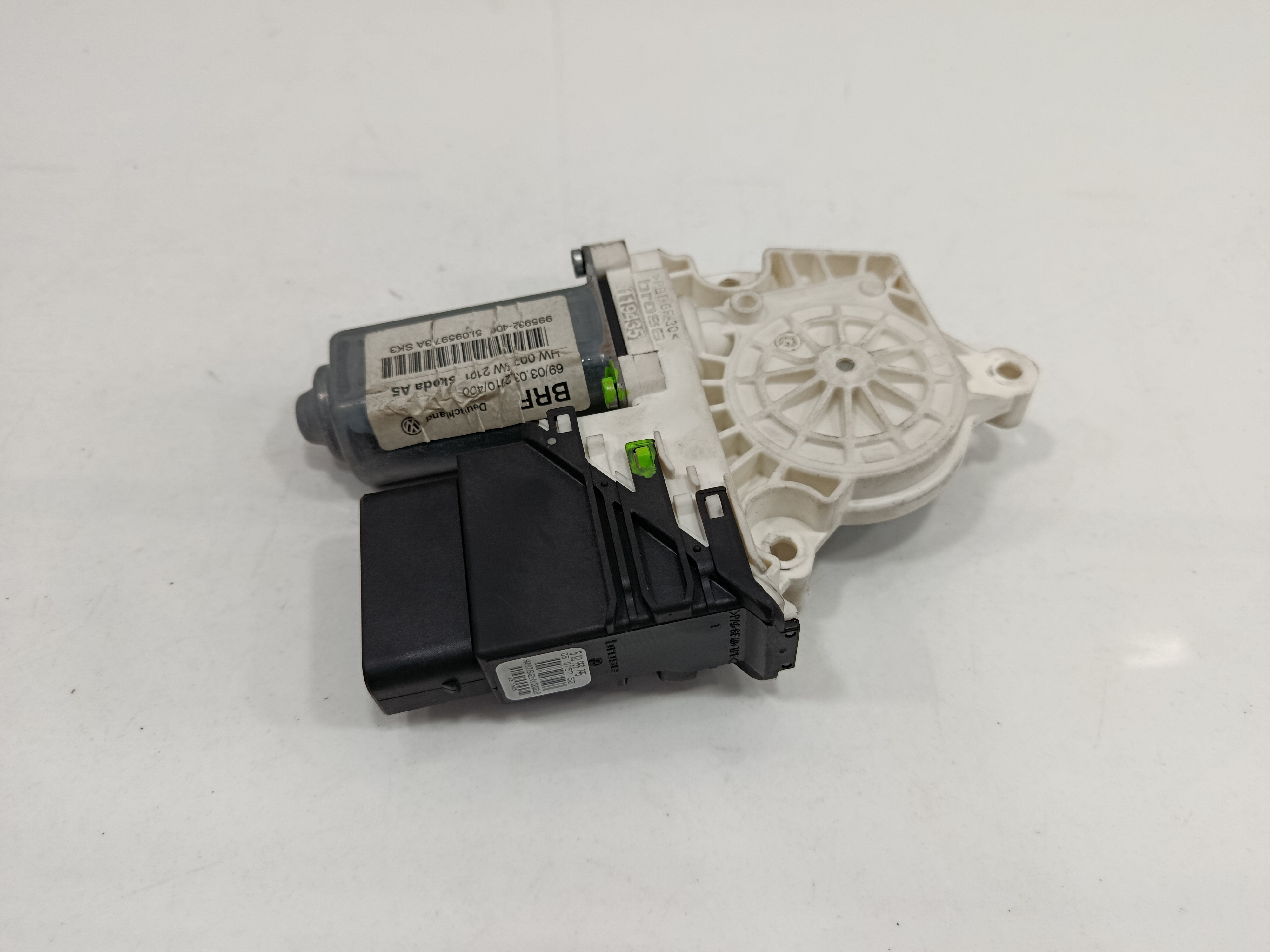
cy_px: 476
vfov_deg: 56.8
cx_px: 635
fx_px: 881
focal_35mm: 24
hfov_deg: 71.6
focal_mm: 5.24
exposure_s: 1/100
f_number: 1.7
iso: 826
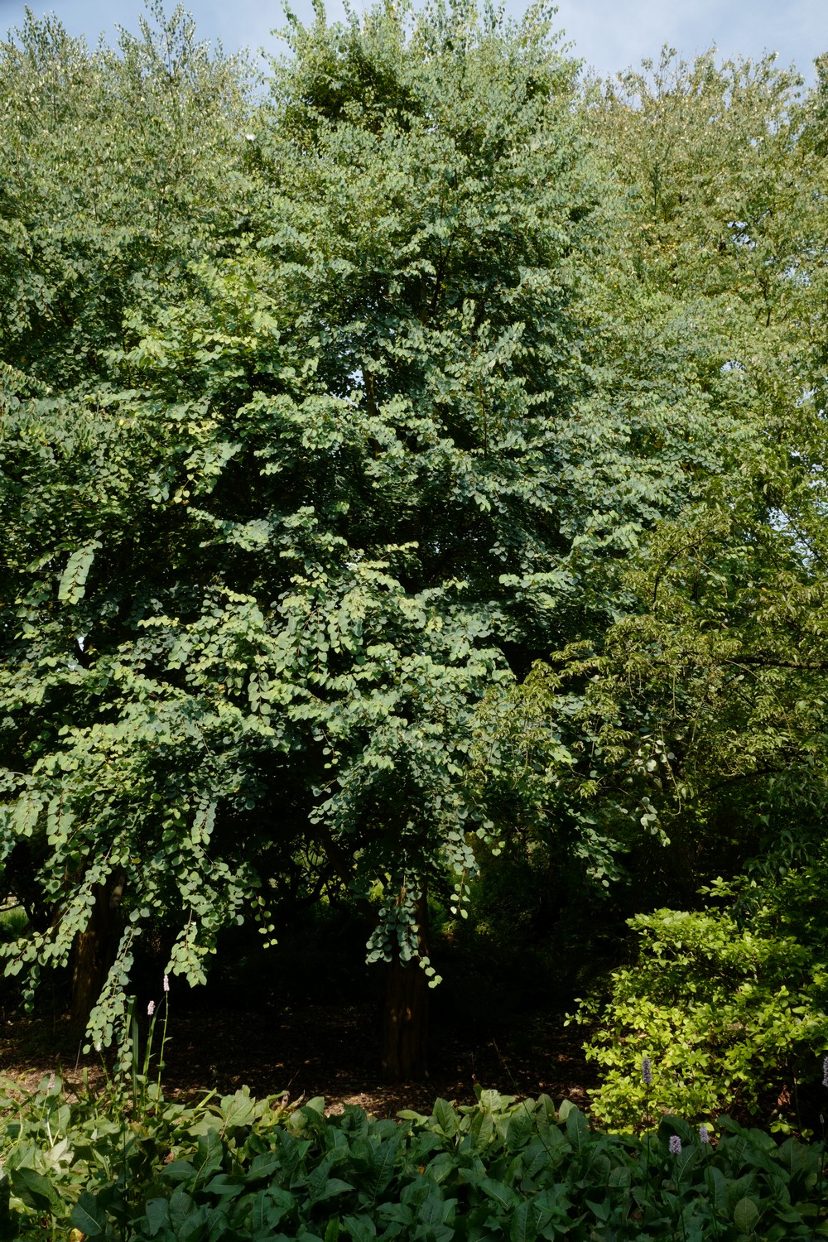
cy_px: 621
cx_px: 414
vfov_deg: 65.5
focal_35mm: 28
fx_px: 966
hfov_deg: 46.4
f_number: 16
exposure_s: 1/100
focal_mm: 28
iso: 400
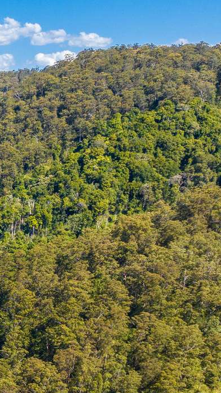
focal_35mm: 72
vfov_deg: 28.3
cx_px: -284
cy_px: 352
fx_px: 750
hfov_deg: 13.2
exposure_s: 1/320
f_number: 6.3
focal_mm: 12.29
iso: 100
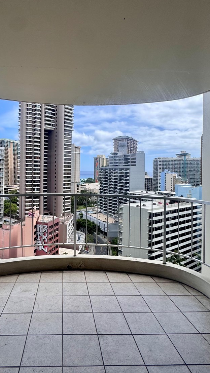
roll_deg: -0.9
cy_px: 169
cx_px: 70
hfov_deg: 50.6
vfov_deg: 81.0
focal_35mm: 22
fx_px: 218
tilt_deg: +0.7
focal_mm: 2.22
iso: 40
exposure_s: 1/707
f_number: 2.2
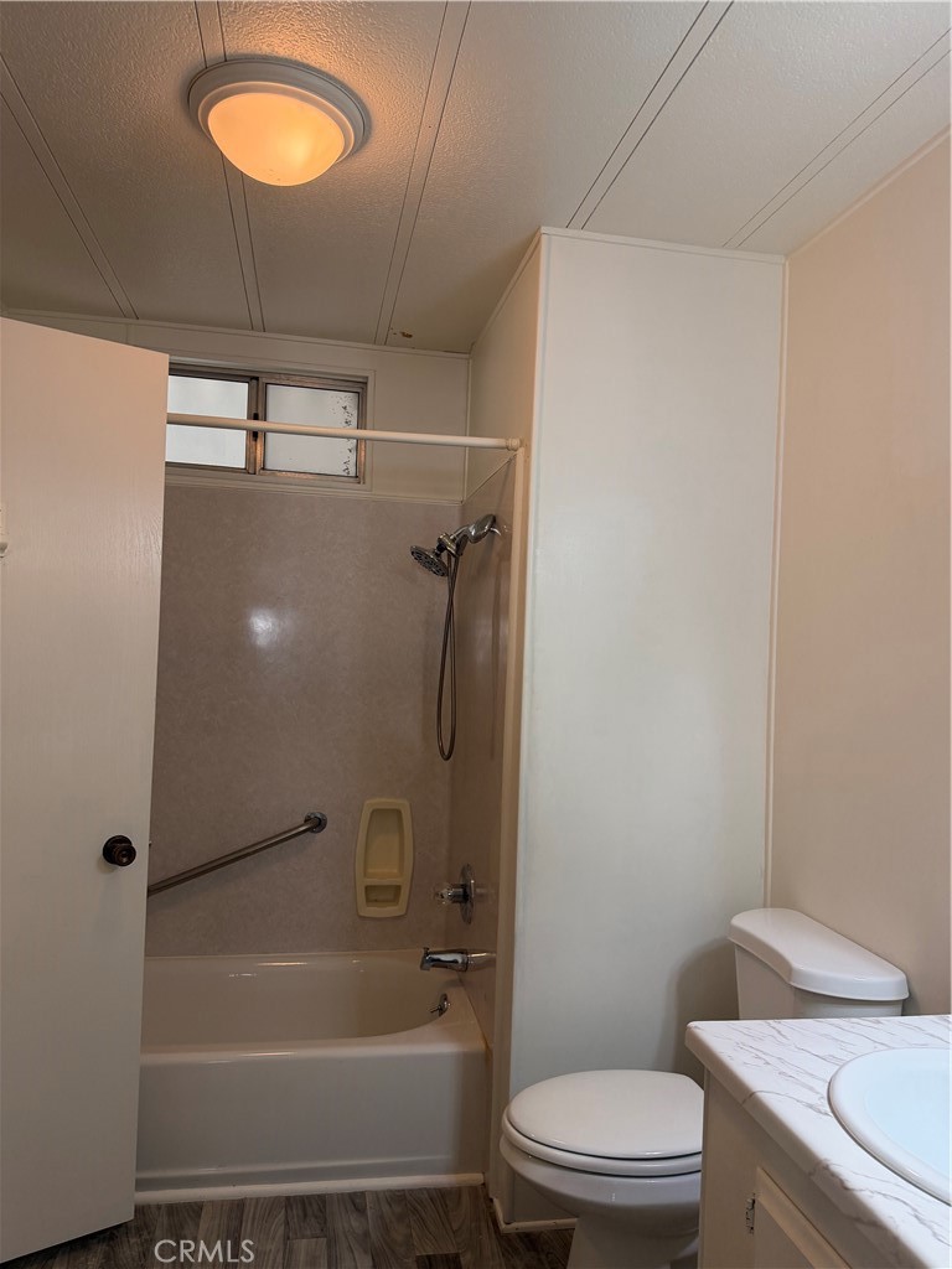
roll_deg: -1.9
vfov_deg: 71.6
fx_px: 880
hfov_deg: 56.8
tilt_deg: +0.8
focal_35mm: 24
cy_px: 634
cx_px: 476
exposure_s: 1/127
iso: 200
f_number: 1.78
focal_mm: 6.76
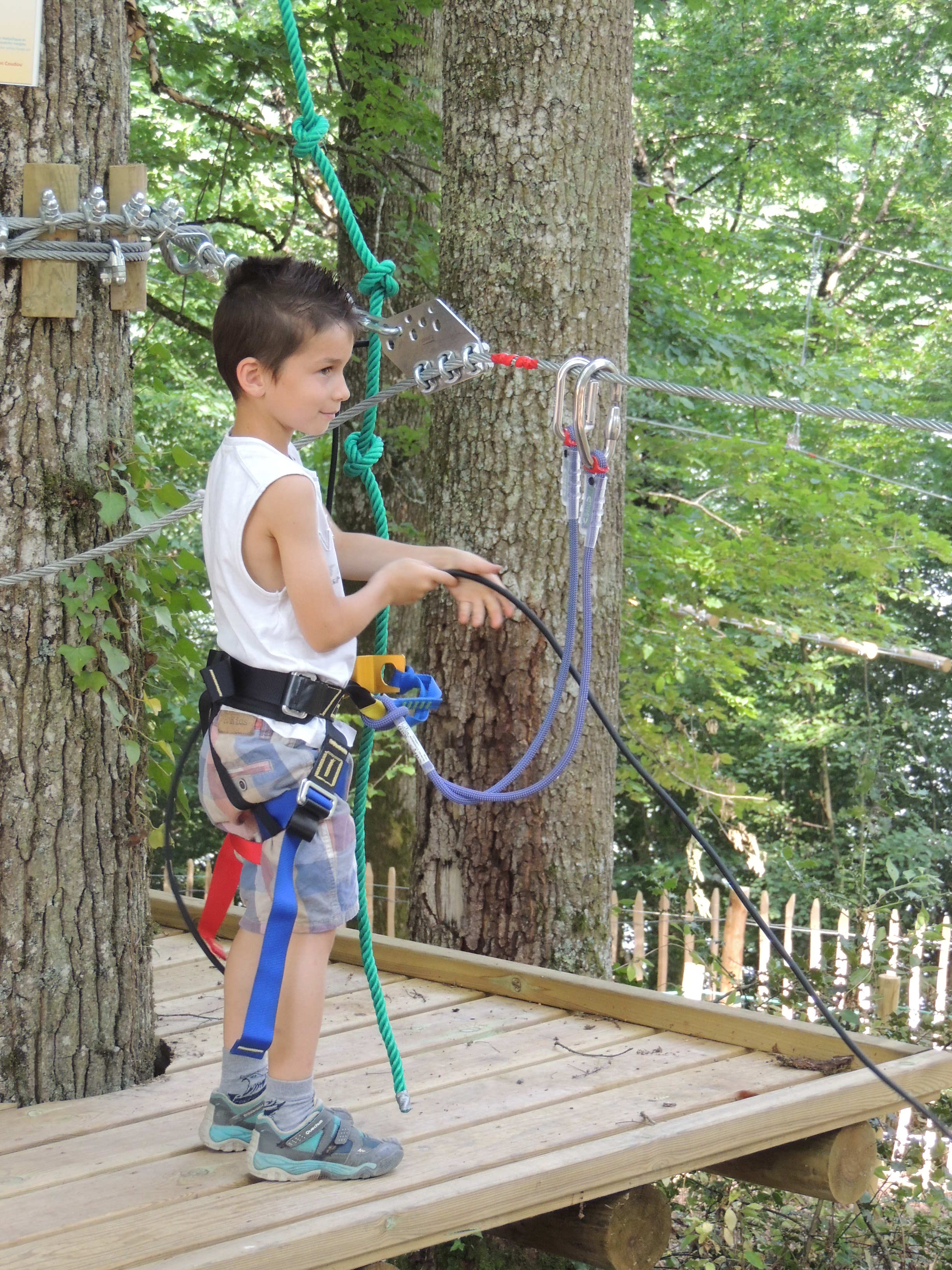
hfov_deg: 14.1
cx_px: 476
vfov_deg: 18.7
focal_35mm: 105
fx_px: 3850
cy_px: 635
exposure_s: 1/60
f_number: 4.2
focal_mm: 18.7
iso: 400
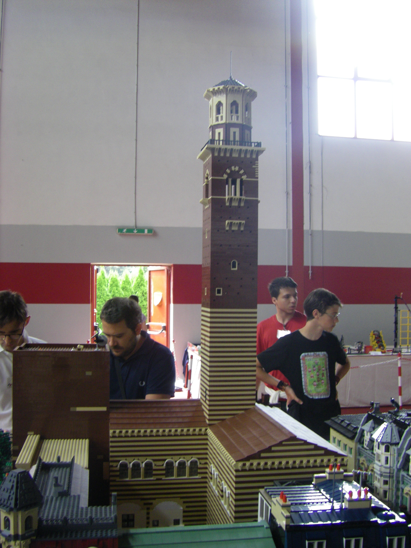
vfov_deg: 49.0
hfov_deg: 37.7
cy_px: 274
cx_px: 206
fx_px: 602
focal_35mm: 38
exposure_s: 1/50
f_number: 3.5
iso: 200
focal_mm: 6.3
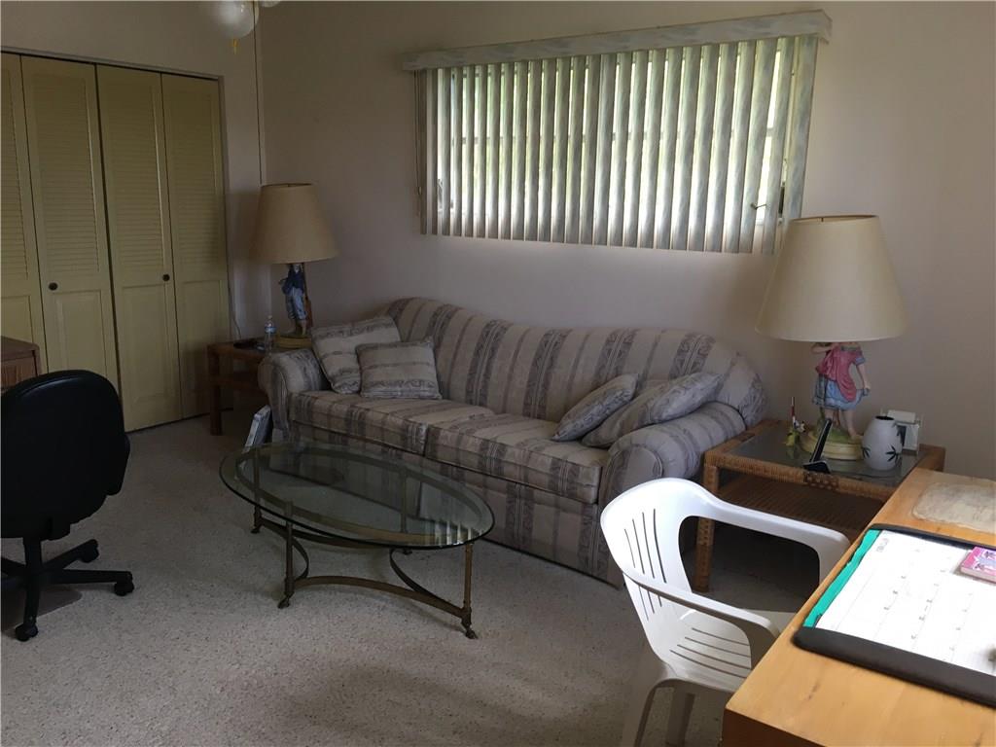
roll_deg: -2.3
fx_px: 834
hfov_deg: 61.7
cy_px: 374
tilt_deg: -12.2
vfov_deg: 48.2
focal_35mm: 29
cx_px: 498
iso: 50
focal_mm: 4.15
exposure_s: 1/30
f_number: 2.2
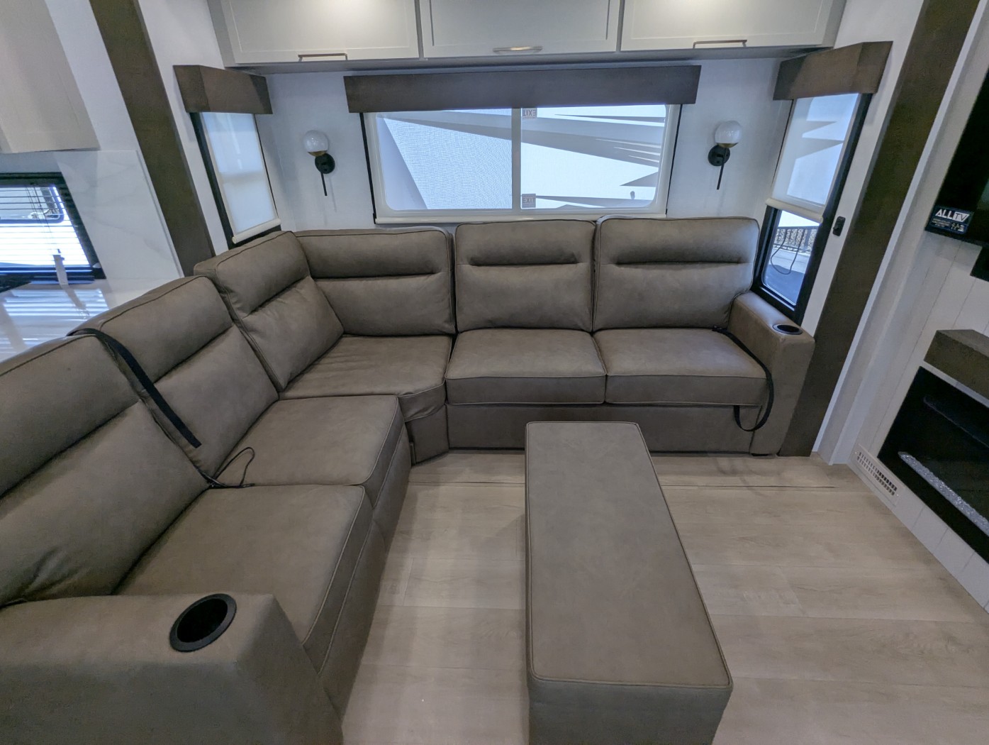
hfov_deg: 94.4
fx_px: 458
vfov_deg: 78.2
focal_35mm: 16
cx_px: 494
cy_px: 372
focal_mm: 2.35
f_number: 2.2
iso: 106
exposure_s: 1/166
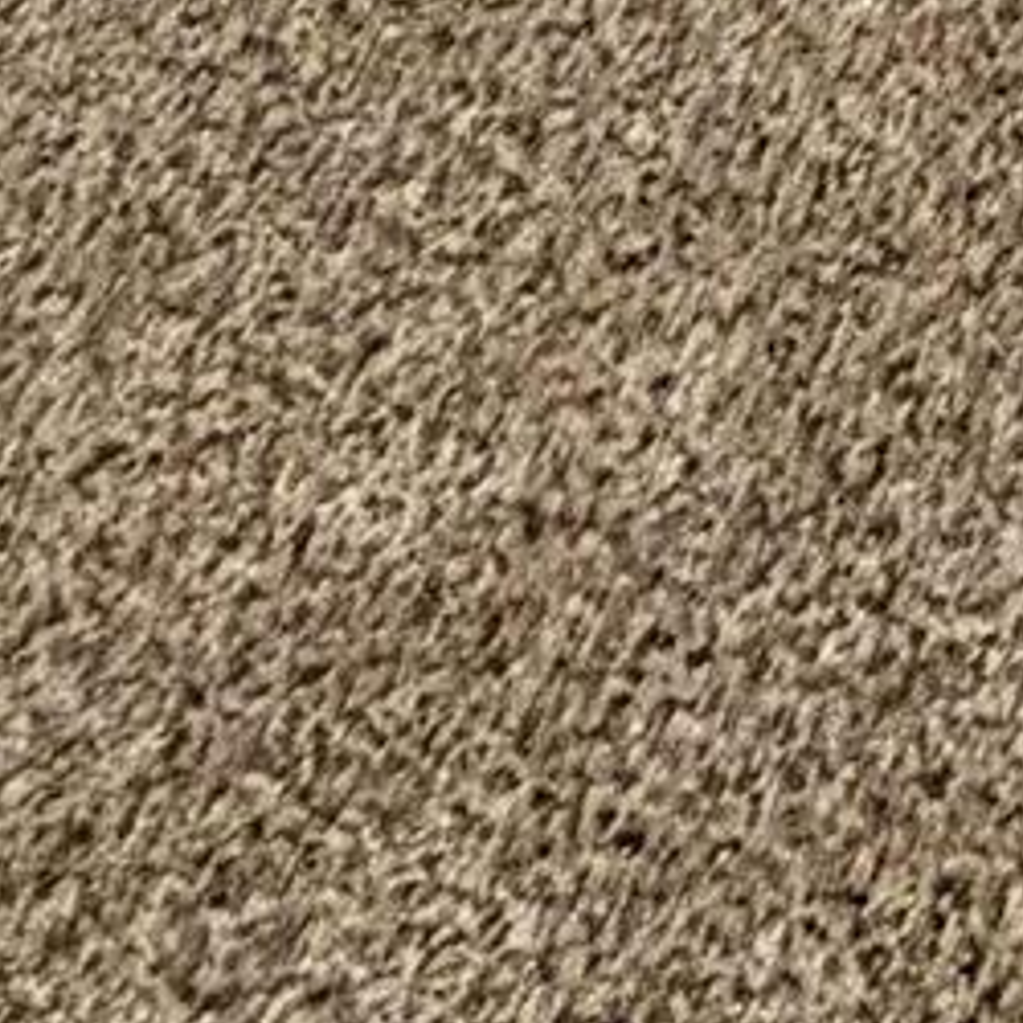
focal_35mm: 114
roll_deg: -1.3
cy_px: -3094
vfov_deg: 8.1
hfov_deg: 9.6
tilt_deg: -3.9
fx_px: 3812
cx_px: 3466
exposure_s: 1/60
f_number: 2.2
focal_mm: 2.22
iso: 250
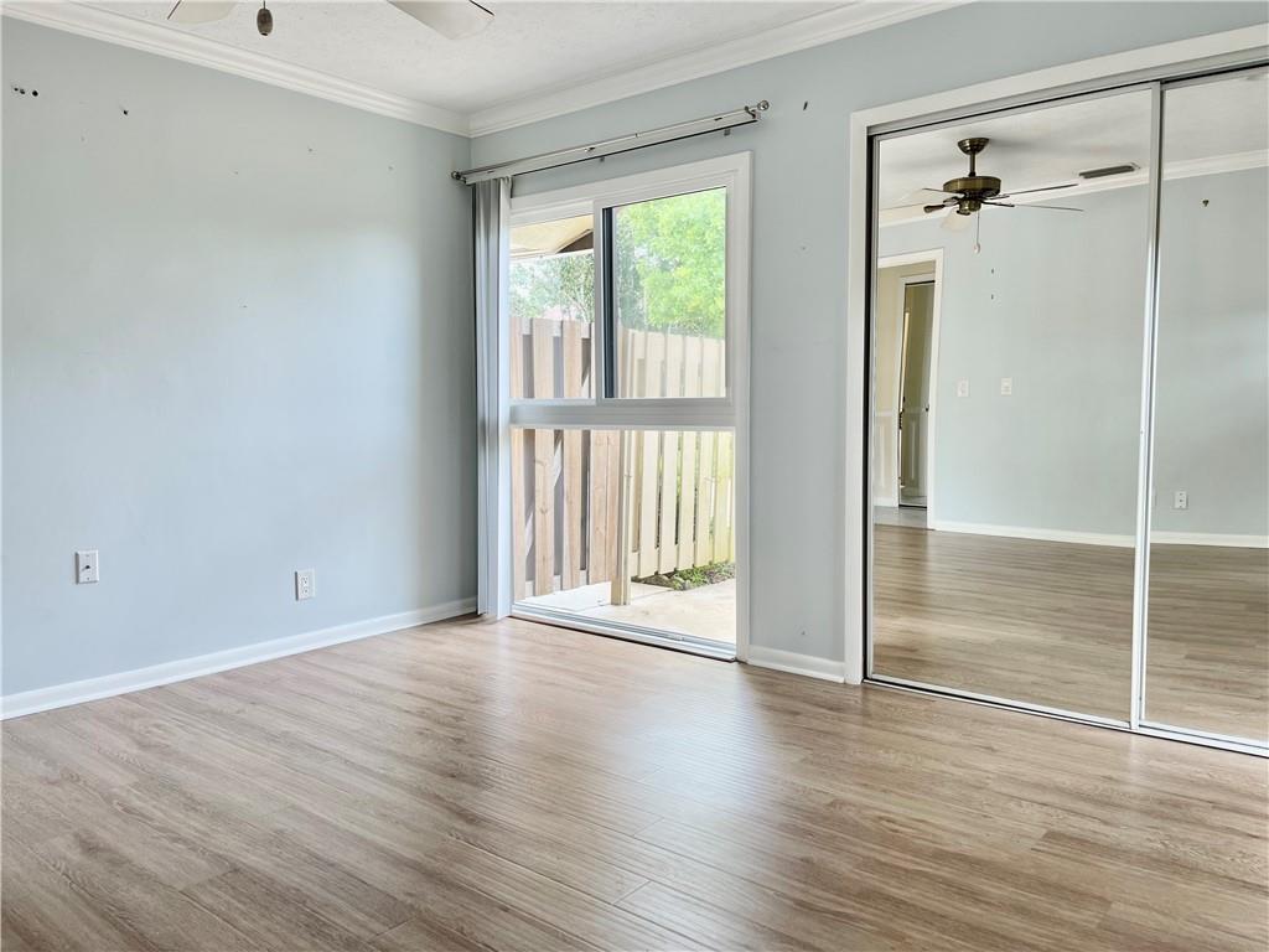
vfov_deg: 53.1
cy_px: 476
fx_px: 953
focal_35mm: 26
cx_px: 634
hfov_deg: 67.3
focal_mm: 5.1
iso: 32
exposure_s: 1/121
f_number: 1.6
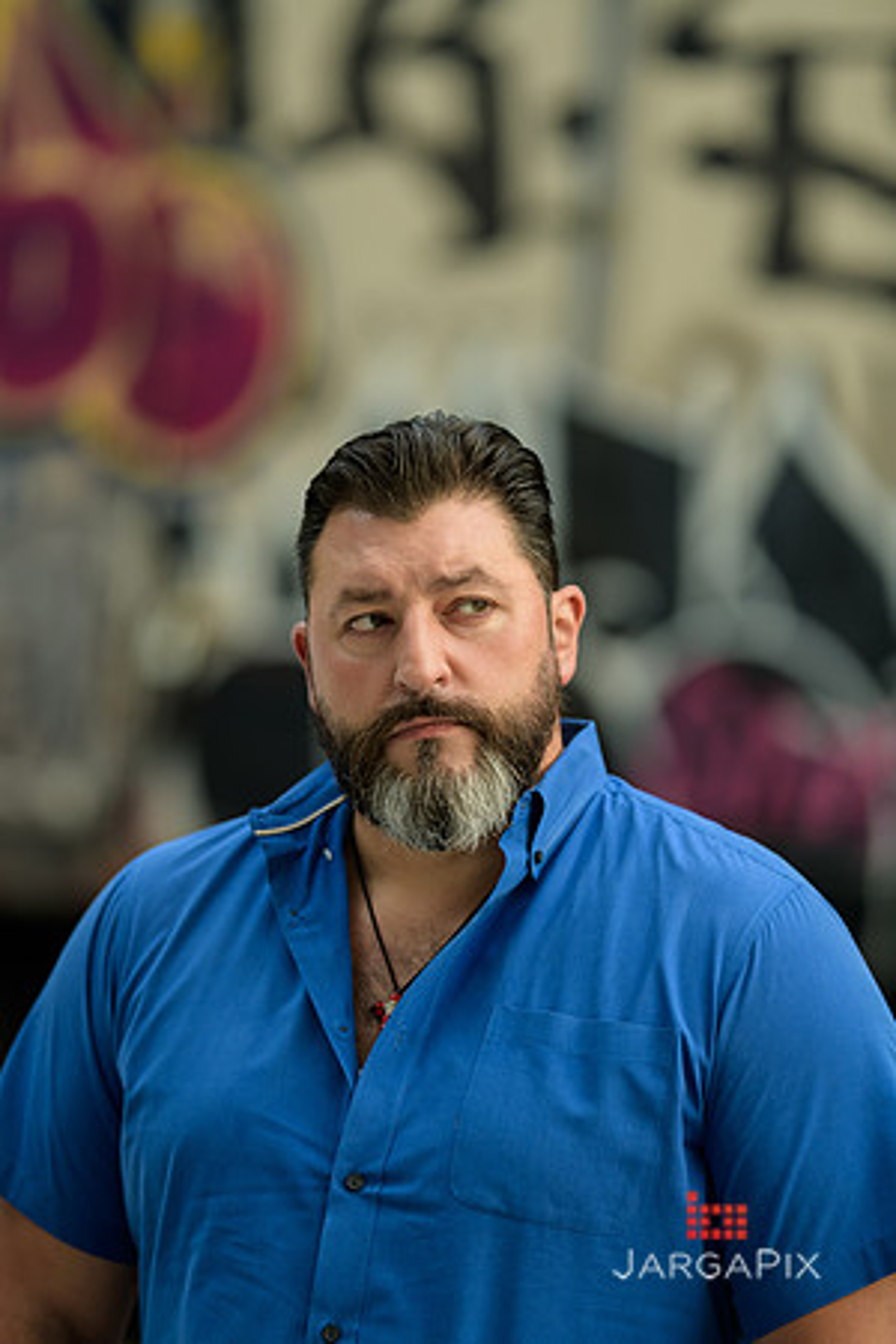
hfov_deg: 10.2
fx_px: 5040
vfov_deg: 15.2
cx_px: 448
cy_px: 672
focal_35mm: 135
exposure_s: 1/250
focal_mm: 135
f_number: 2
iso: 200
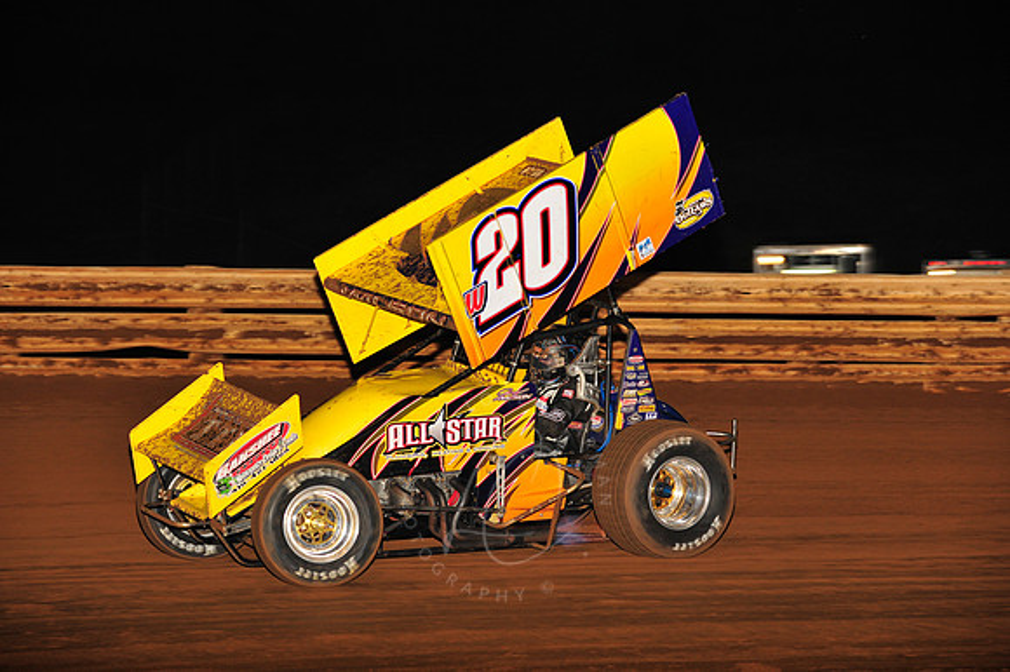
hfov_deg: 15.2
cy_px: 336
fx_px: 3785
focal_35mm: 135
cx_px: 505
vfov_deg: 10.1
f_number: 6.3
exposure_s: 1/320
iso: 1000
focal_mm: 135
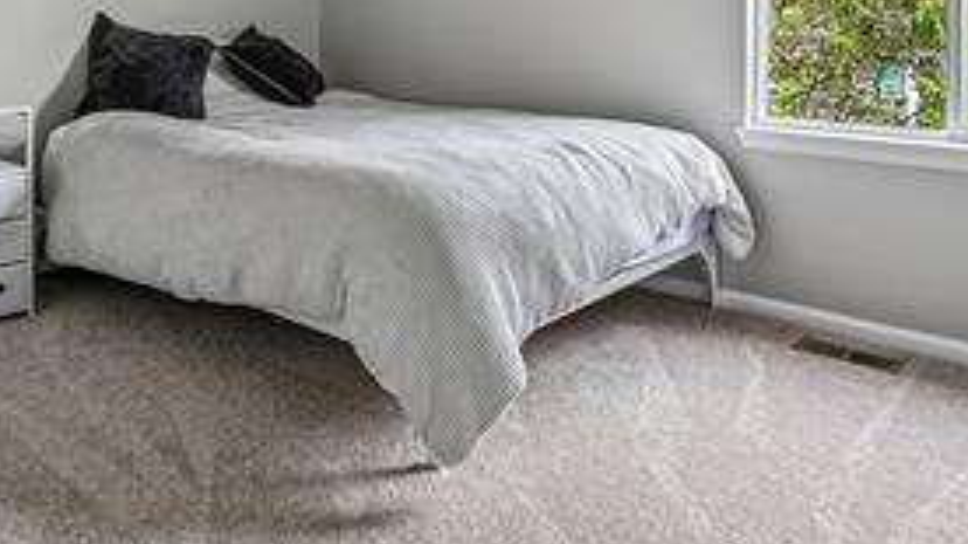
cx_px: 354
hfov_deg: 57.2
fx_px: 872
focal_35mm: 34
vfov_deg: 32.1
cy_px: 11
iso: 280
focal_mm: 14
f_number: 11
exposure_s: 1/15
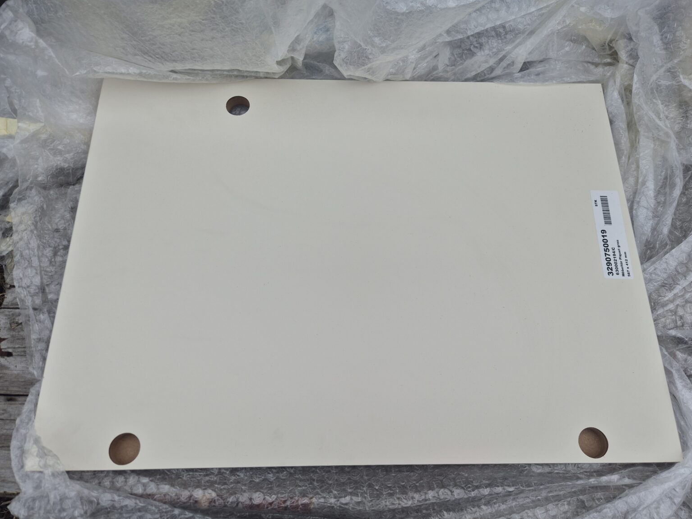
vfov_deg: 56.8
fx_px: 480
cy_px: 269
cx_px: 361
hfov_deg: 71.6
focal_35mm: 24
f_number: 1.8
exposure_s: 1/1692
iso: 25
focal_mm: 5.4
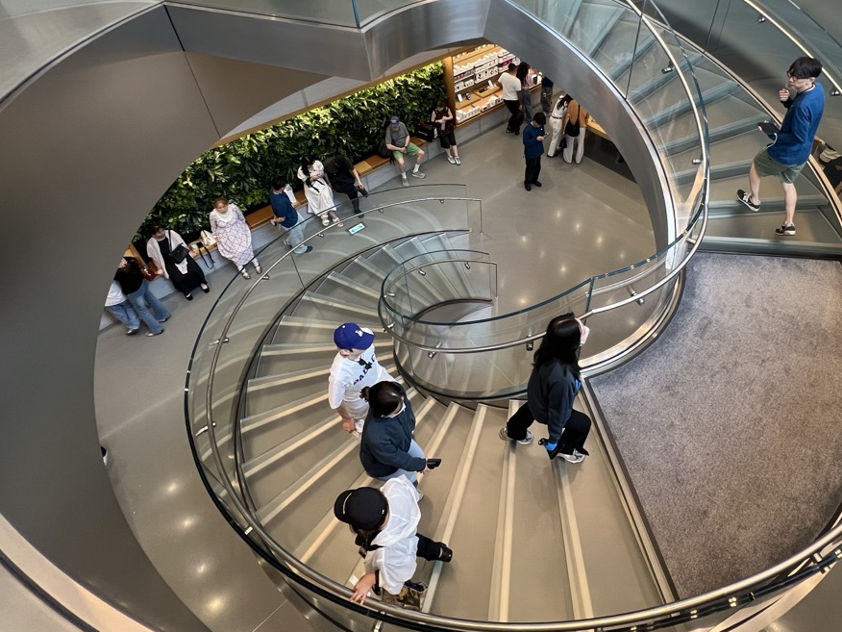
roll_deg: +1.3
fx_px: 462
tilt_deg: -41.0
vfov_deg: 65.7
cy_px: 182
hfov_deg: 83.6
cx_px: 506
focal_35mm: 19
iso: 125
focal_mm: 1.57
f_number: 1.8
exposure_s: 1/100
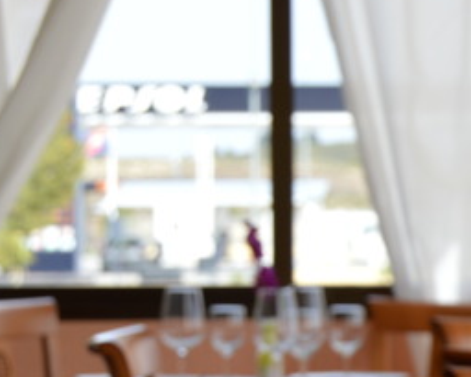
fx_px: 3367
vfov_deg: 6.4
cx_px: 473
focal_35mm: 241
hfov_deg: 8.0
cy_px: 462
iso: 100
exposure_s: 1/60
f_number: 7.1
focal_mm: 55
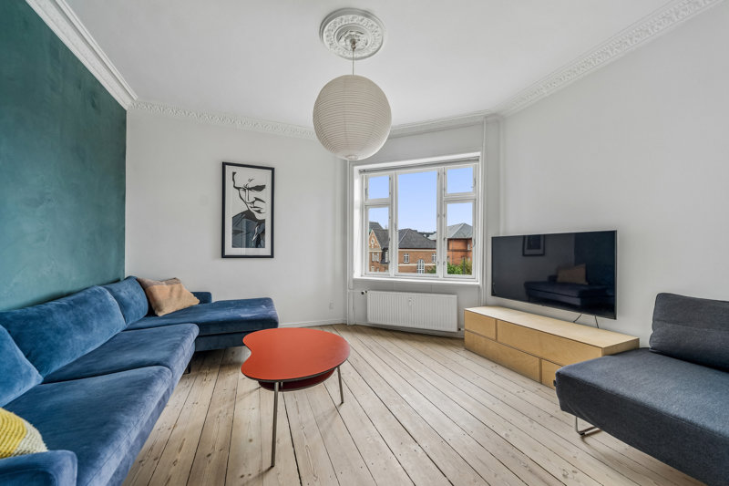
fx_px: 263
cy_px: 243
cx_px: 364
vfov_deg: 85.4
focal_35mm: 13
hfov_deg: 108.3
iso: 400
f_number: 5.6
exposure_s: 1/60
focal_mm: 13
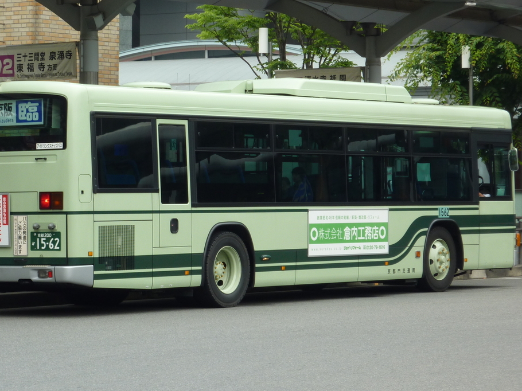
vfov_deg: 9.4
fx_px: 2367
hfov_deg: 12.6
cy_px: 168
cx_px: 219
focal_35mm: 157
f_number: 4.4
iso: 80
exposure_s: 1/125
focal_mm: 19.5
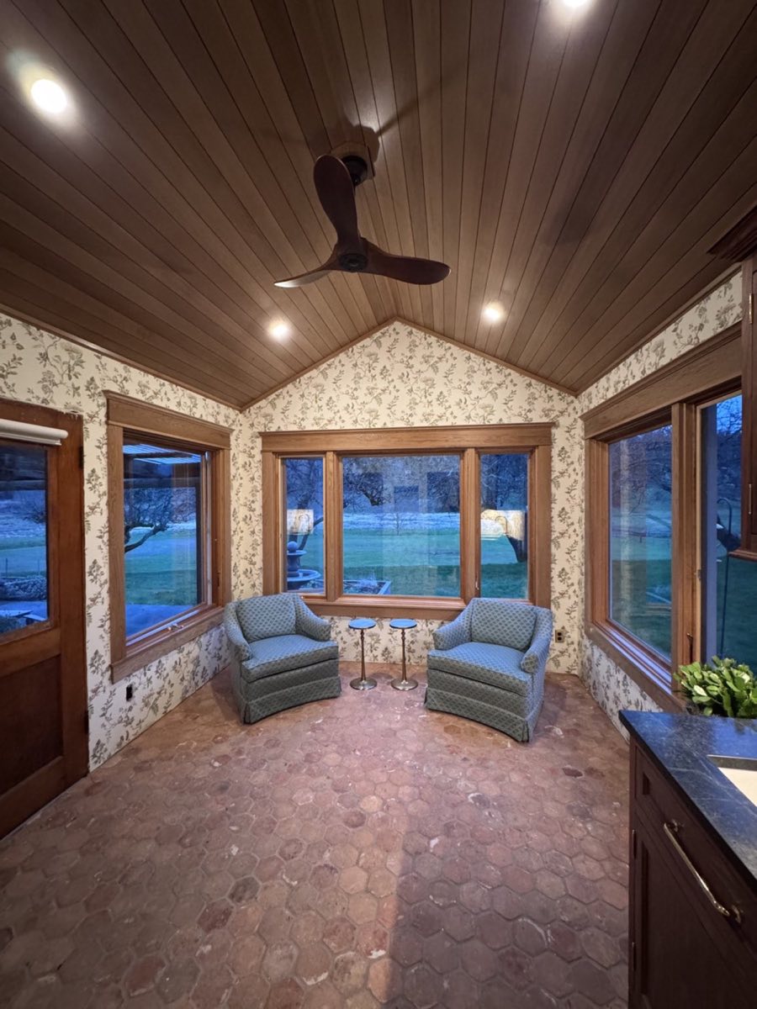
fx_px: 408
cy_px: 504
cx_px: 378
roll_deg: +0.9
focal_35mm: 14
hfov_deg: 85.7
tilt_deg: -1.4
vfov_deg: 102.1
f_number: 2.2
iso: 1000
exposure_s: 1/40
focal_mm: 2.22
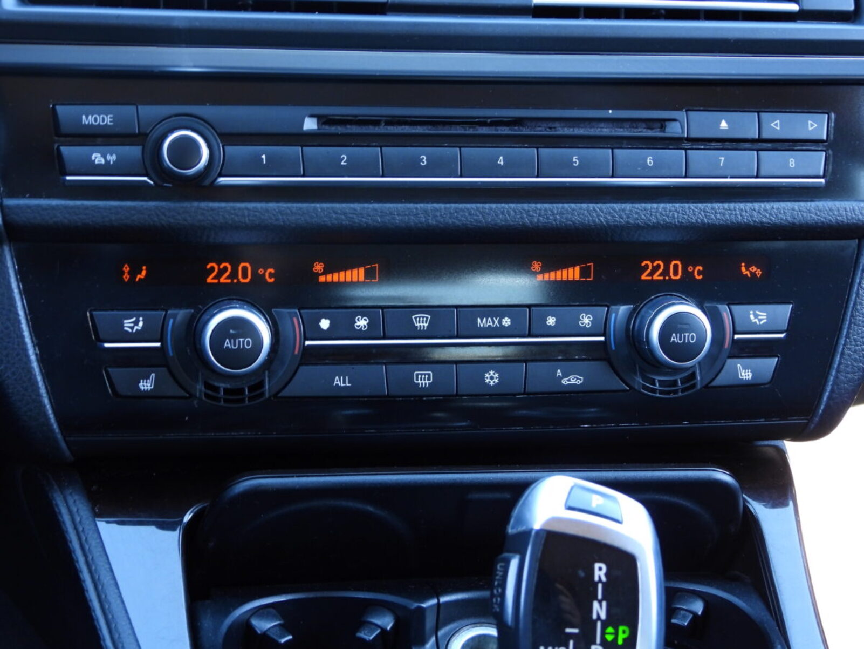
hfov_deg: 27.8
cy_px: 324
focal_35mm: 70
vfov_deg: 21.0
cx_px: 432
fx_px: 1747
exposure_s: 1/30
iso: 250
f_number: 3.5
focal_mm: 12.6
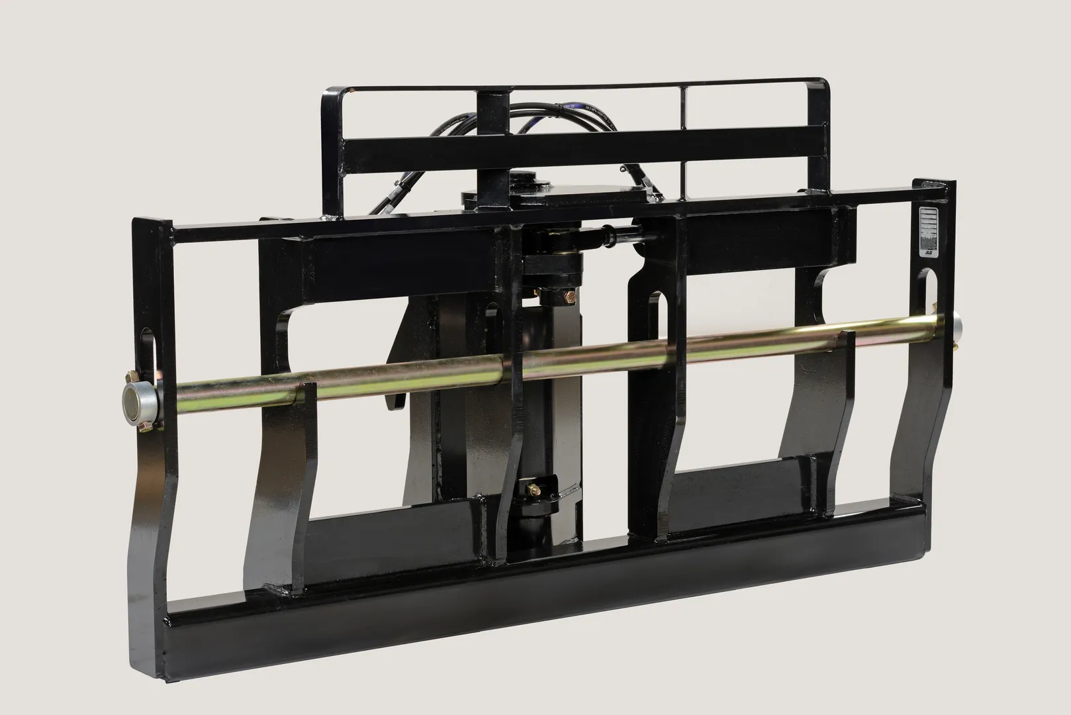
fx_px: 2530
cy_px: 358
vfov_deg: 16.1
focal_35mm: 85
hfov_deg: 23.9
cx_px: 536
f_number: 10
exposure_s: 1/125
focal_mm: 85
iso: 100
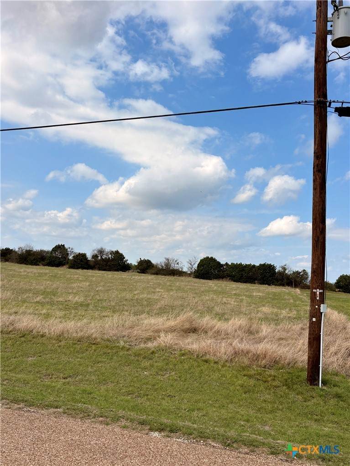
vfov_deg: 67.3
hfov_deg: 53.1
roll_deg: -1.1
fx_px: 350
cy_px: 233
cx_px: 175
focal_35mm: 26
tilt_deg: +5.1
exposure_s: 1/4329
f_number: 1.6
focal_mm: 5.96
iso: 50
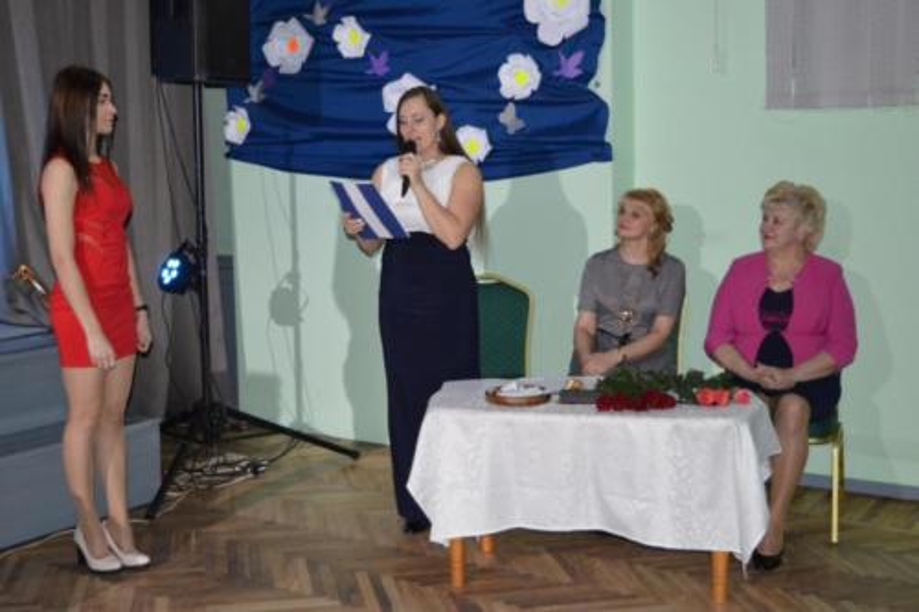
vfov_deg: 28.1
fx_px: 1225
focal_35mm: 48
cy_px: 306
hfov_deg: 41.1
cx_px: 460
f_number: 4.5
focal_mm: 32
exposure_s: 1/60
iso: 1800
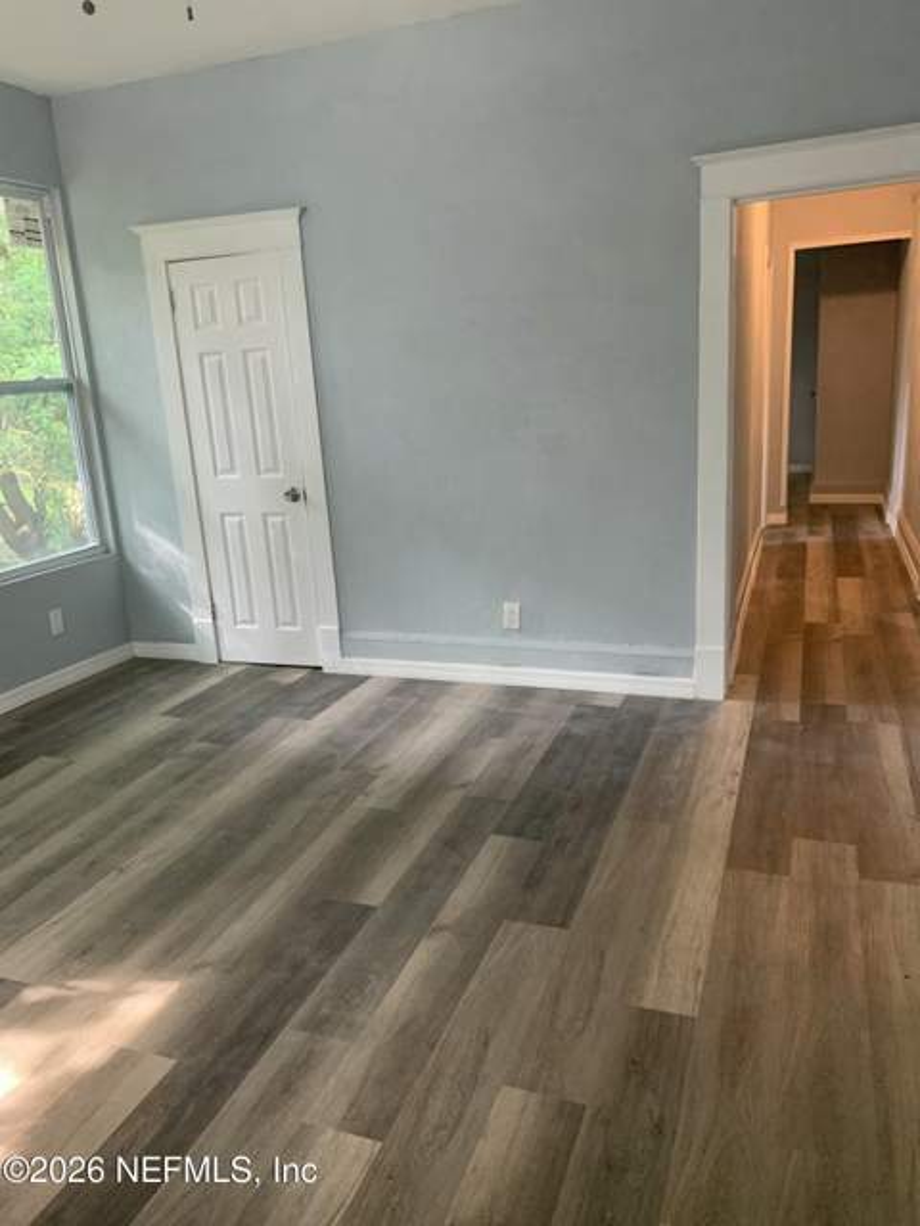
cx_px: 460
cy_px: 613
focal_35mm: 26
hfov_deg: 53.1
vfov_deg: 67.3
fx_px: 921
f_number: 1.8
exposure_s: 1/60
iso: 250
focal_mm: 4.25
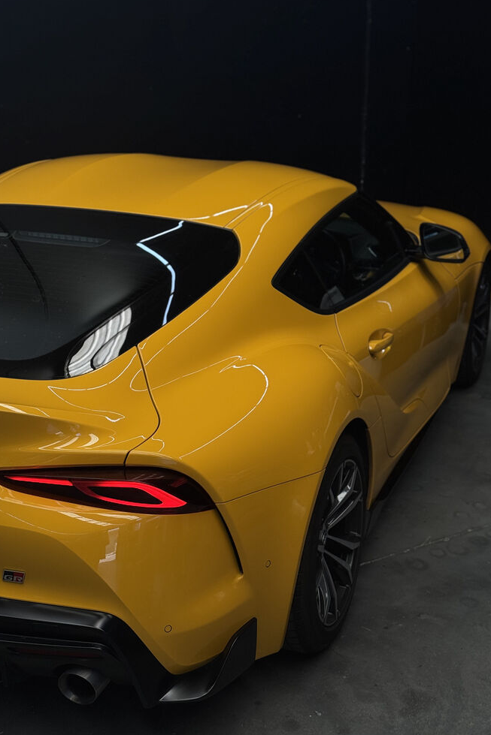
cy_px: 370
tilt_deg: -19.7
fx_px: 1043
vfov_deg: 38.9
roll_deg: -0.3
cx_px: 255
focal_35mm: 51
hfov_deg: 26.5
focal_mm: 6.76
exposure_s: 1/568
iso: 64
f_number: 1.78
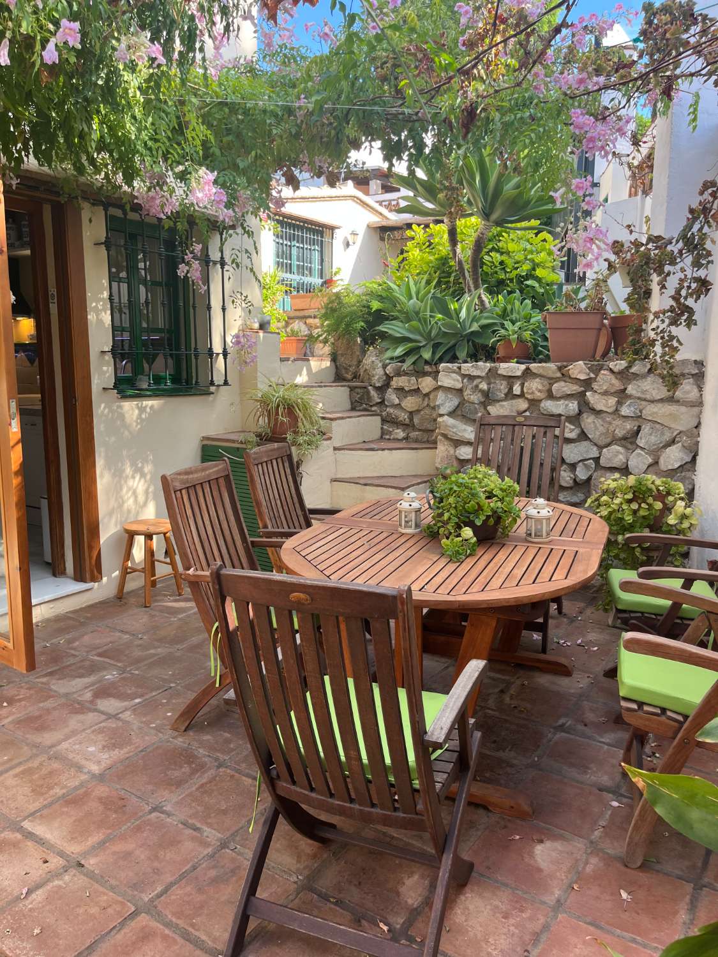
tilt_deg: -8.5
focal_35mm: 26
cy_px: 478
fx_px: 719
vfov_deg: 67.3
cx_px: 359
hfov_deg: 53.1
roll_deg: -0.6
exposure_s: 1/266
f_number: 1.6
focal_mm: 5.1
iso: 40
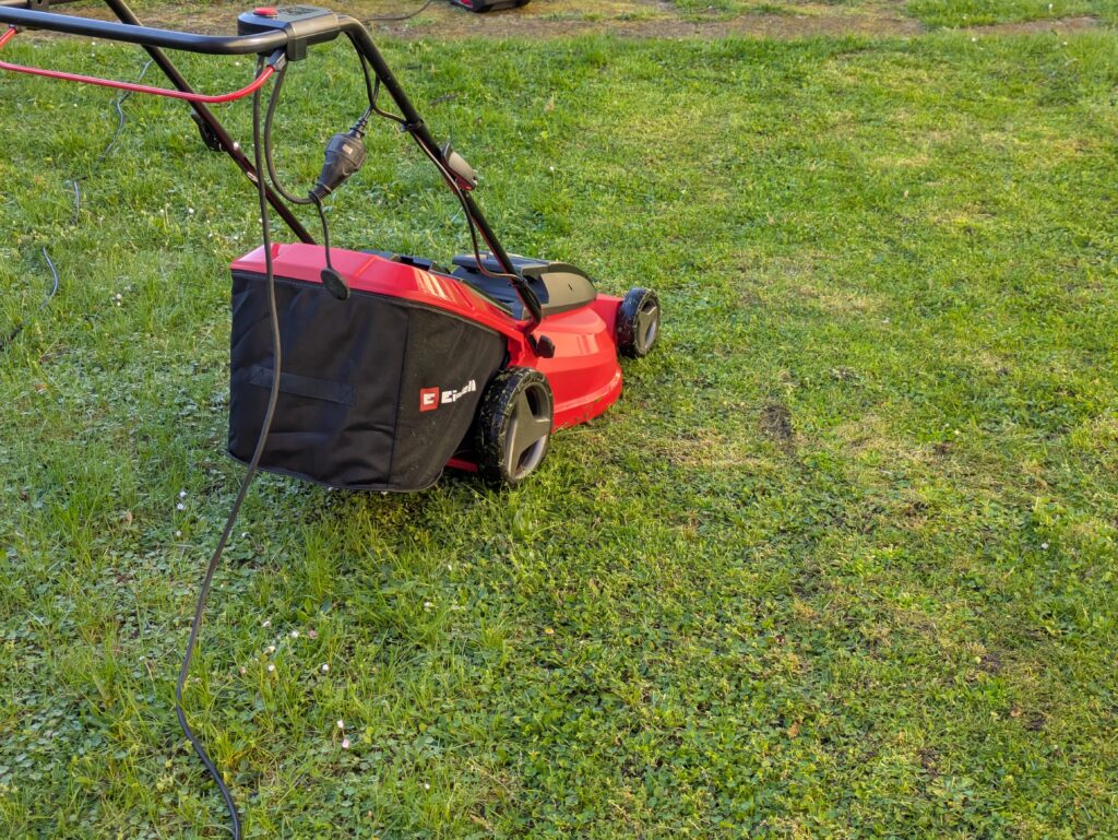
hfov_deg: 37.5
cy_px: 420
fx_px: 1648
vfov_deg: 28.6
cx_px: 559
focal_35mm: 51
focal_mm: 5.43
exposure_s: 1/434
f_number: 1.89
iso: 43
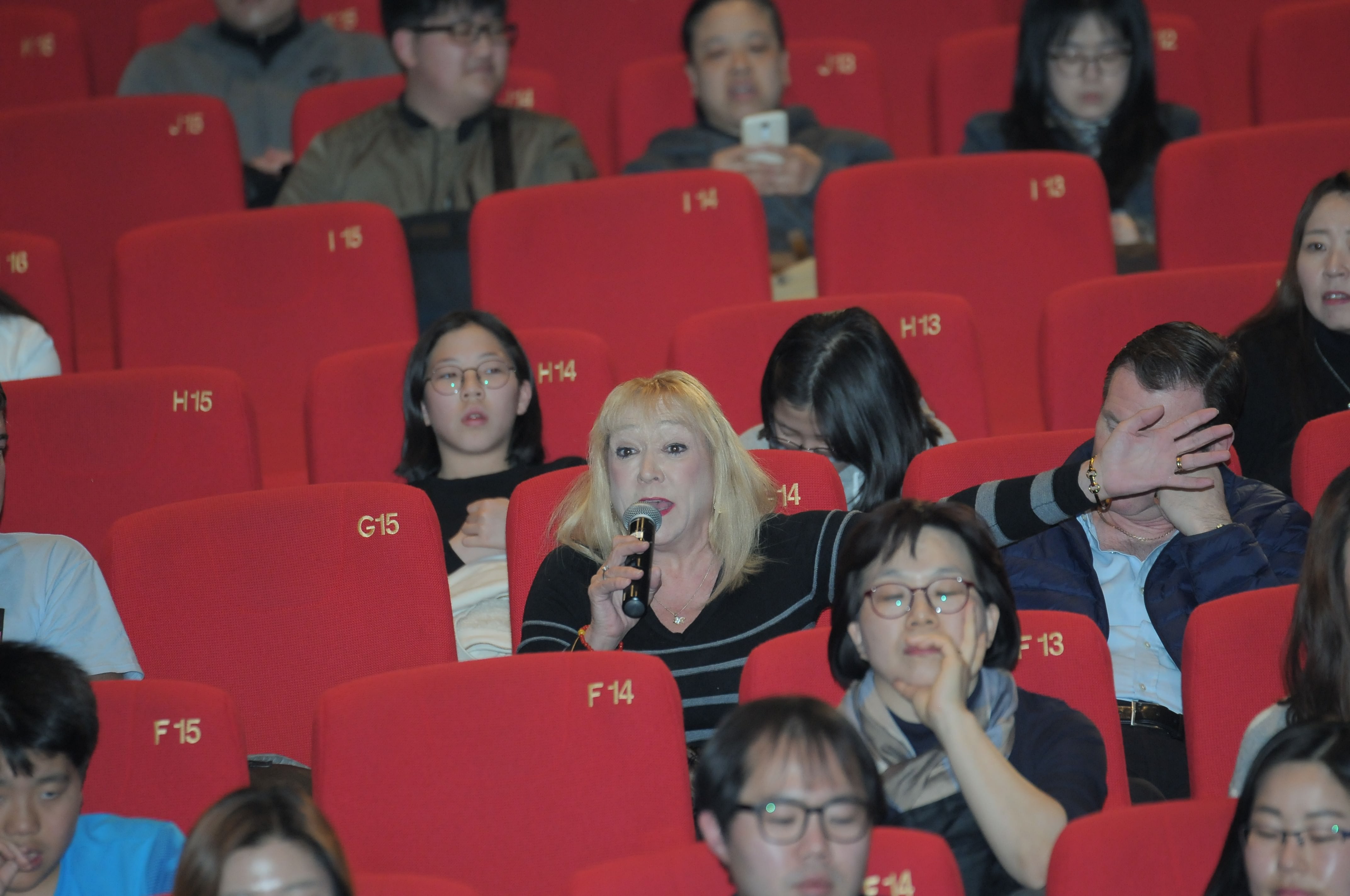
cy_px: 448
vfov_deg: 4.6
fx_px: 11236
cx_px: 675
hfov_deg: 6.9
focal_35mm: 300
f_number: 2.8
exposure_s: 1/125
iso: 800
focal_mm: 200
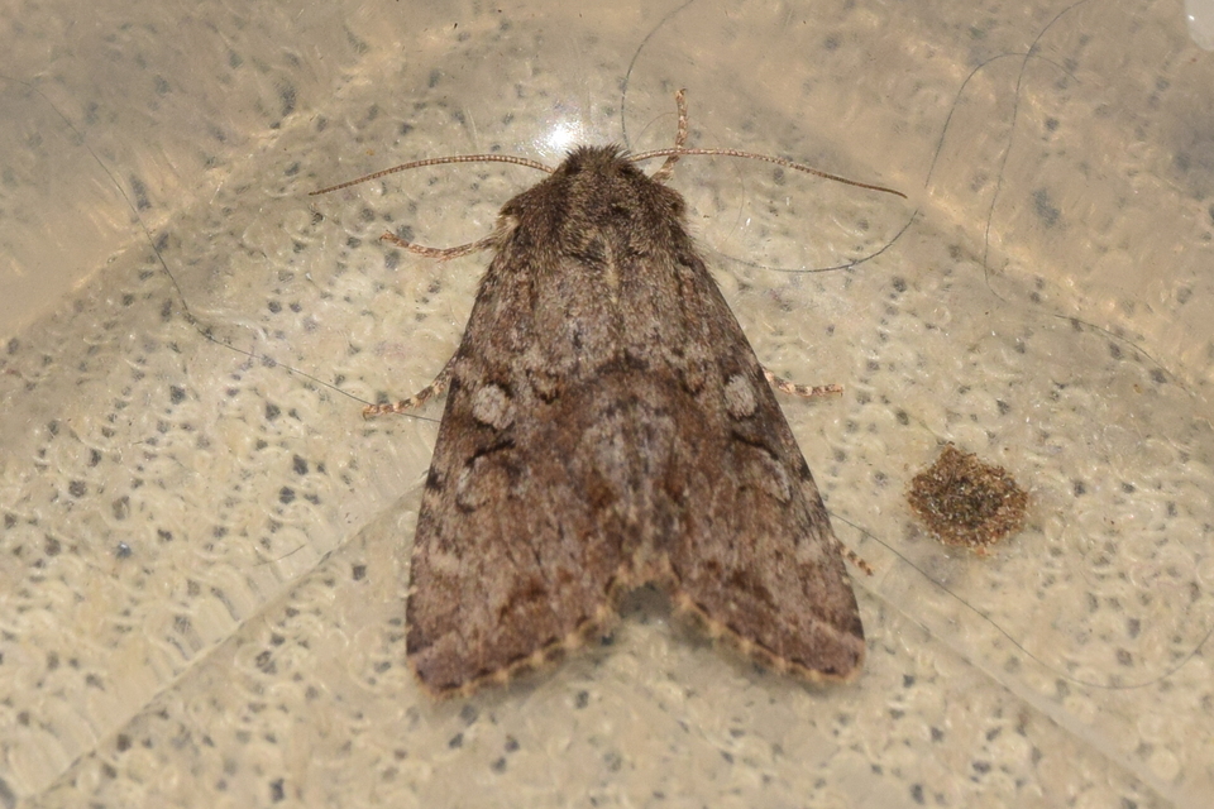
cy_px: 404
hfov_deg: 13.0
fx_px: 5311
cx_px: 607
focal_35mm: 158
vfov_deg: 8.7
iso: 400
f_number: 16
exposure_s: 1/160
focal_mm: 105
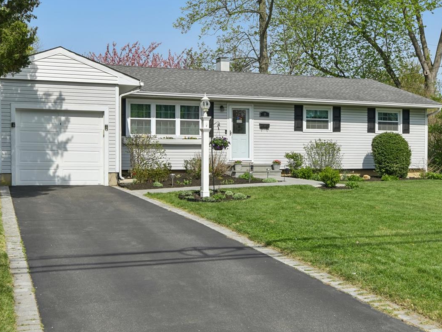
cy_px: 164
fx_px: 575
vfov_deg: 32.2
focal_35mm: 45
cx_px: 199
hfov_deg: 42.0
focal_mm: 24
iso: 200
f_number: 8
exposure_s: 1/640
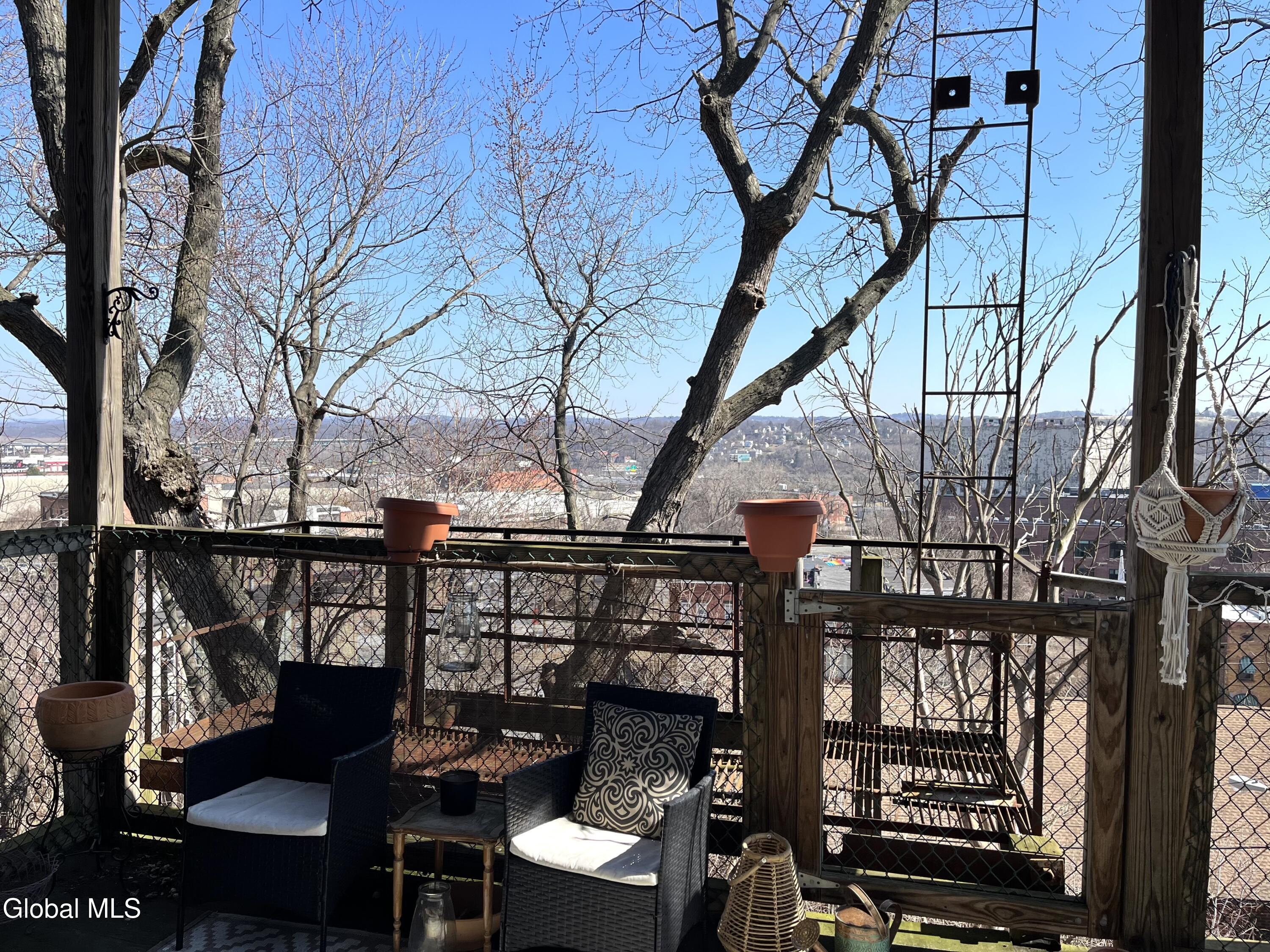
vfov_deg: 53.1
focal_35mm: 26
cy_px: 476
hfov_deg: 67.3
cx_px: 635
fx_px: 954
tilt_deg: -1.9
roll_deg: -0.1
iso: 50
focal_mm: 5.1
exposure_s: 1/2222
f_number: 1.6
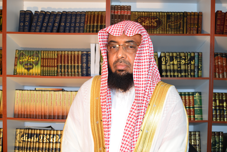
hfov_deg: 46.4
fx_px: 265
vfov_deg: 31.9
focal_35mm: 42
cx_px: 114
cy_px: 76
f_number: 4
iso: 450
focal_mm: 28
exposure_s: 1/60
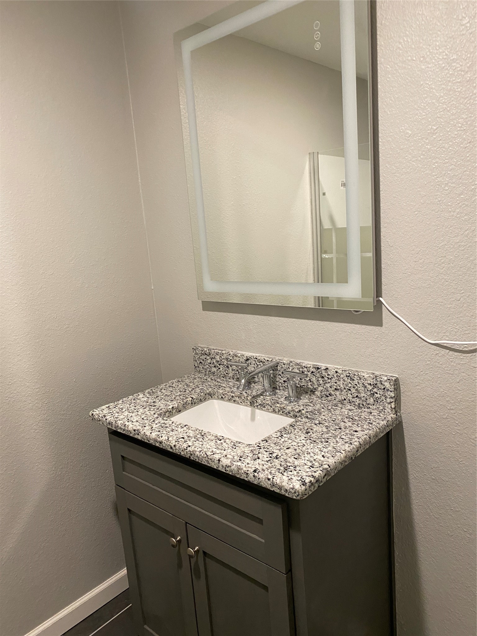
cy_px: 318
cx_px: 238
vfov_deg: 67.3
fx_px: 478
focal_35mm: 26
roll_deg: +5.3
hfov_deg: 53.1
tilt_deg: -10.9
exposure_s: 1/60
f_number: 1.8
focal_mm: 4.25
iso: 250
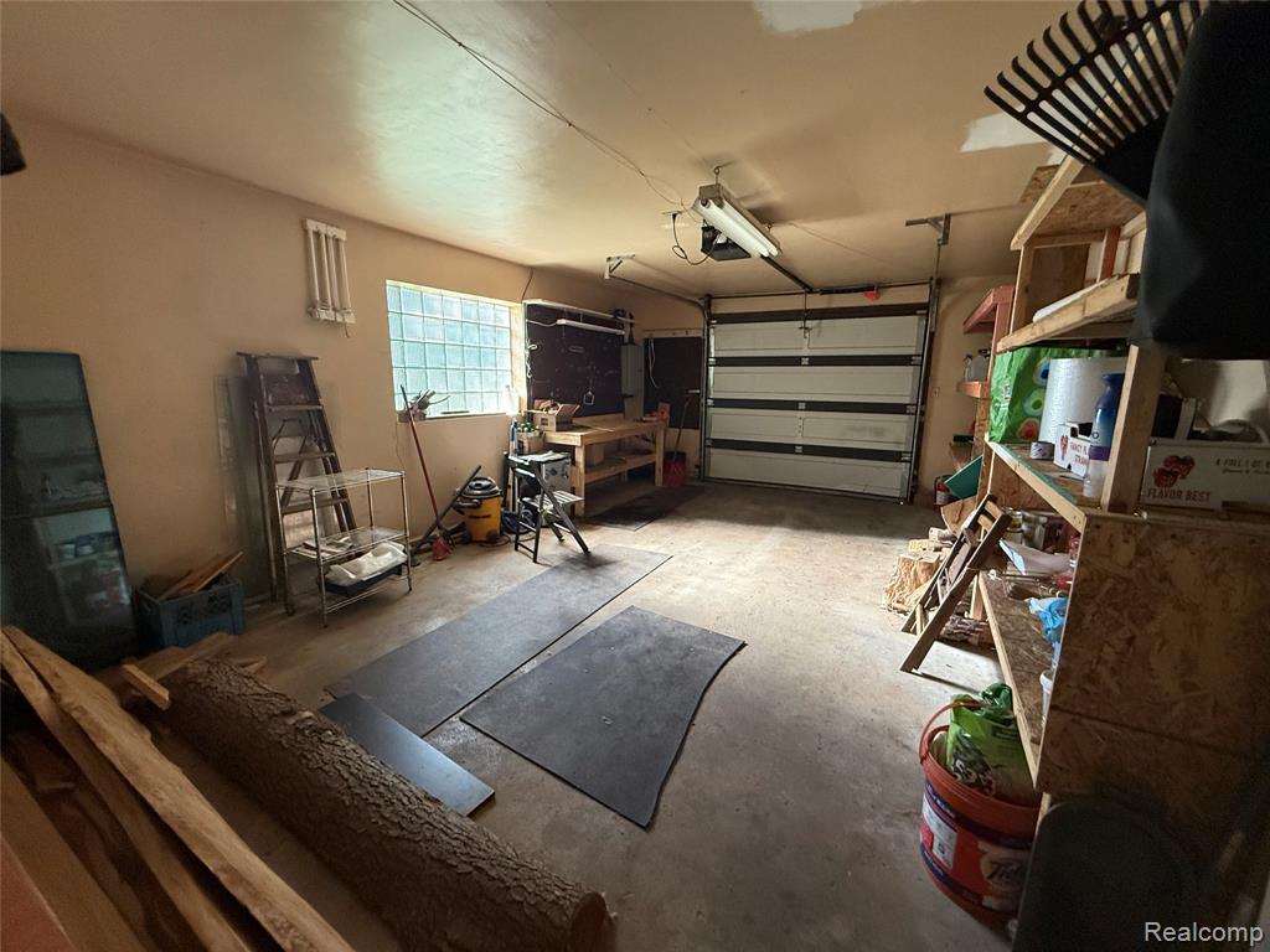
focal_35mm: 14
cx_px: 635
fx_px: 514
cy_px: 476
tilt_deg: -10.9
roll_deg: -0.5
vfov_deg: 85.7
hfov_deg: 102.1
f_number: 2.2
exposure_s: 1/120
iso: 400
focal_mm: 2.22
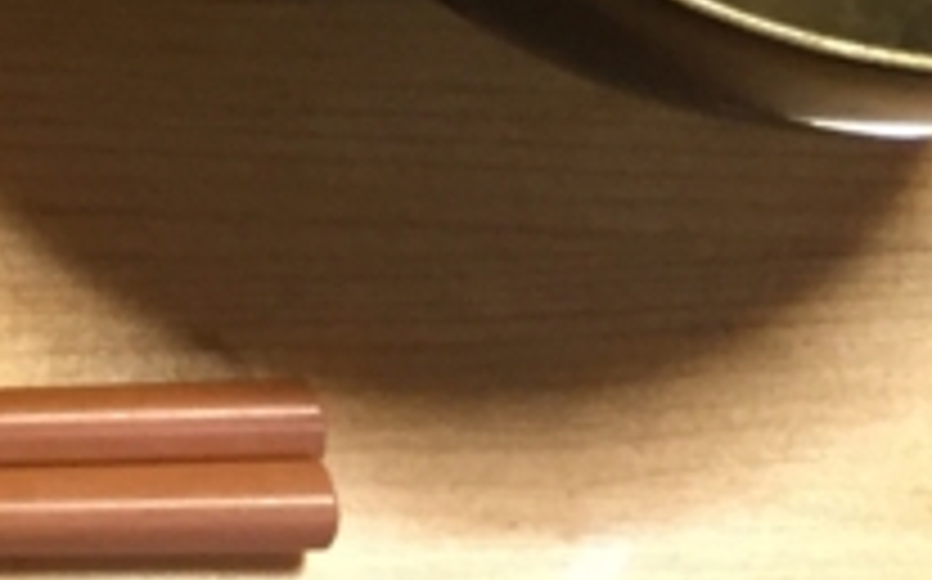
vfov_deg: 8.1
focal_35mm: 152
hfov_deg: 11.8
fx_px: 3858
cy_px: -652
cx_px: -1112
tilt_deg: -52.7
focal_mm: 4.15
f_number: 2.2
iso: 160
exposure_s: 1/33
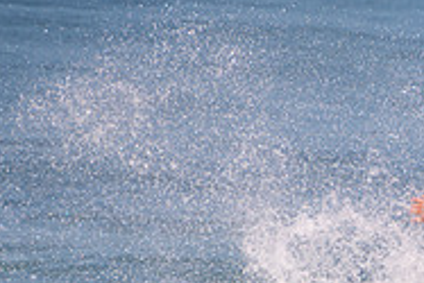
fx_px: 21911
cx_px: 451
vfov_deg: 0.7
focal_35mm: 1859
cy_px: 375
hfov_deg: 1.1
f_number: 5.6
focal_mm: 400
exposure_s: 1/1250
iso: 200
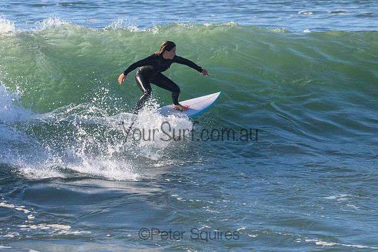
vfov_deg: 2.4
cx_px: 138
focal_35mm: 575
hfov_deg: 3.6
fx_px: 6041
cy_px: 125
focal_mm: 450
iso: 2200
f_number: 11
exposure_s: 1/2000
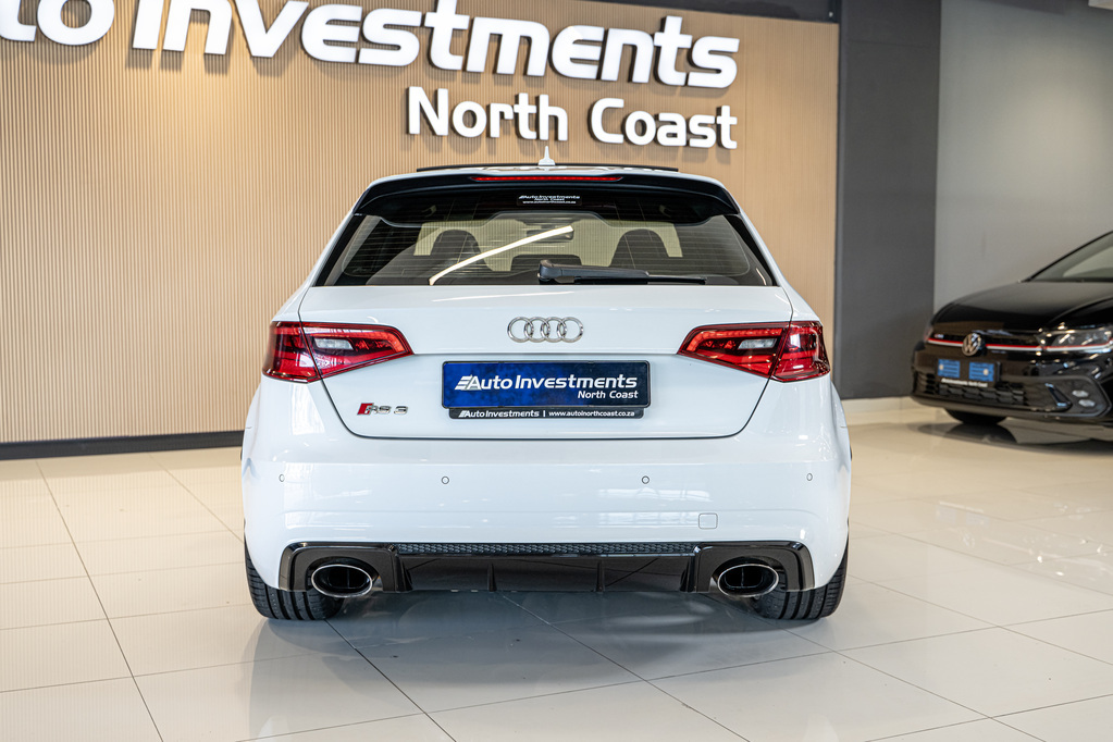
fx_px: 1298
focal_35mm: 42
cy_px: 371
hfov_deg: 46.4
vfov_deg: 31.9
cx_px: 556
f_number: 4
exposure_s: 1/125
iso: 800
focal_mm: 42
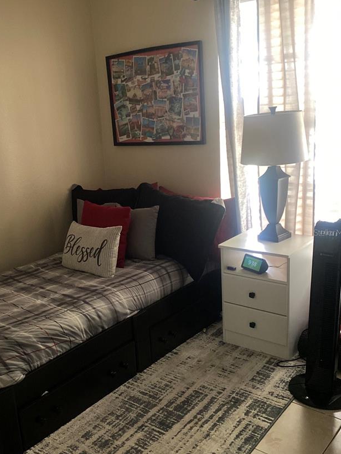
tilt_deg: -15.0
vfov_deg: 49.0
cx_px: 104
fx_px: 499
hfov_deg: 37.2
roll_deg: +5.2
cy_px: 232
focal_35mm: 38
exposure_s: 1/20
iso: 800
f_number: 1.8
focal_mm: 4.25
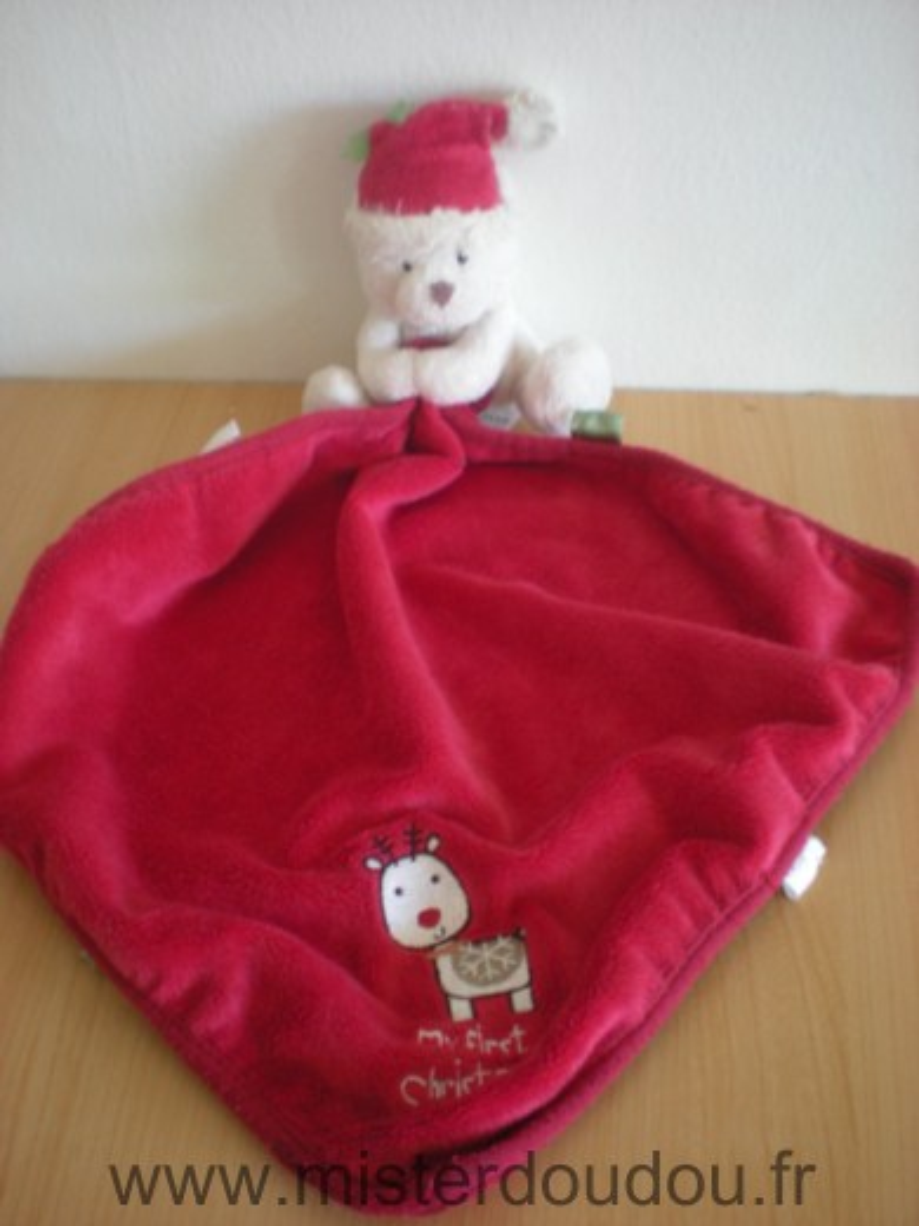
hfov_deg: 37.7
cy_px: 613
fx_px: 1345
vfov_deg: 49.0
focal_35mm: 38
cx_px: 460
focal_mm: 6.3
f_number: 3.1
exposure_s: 1/4.2
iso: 64
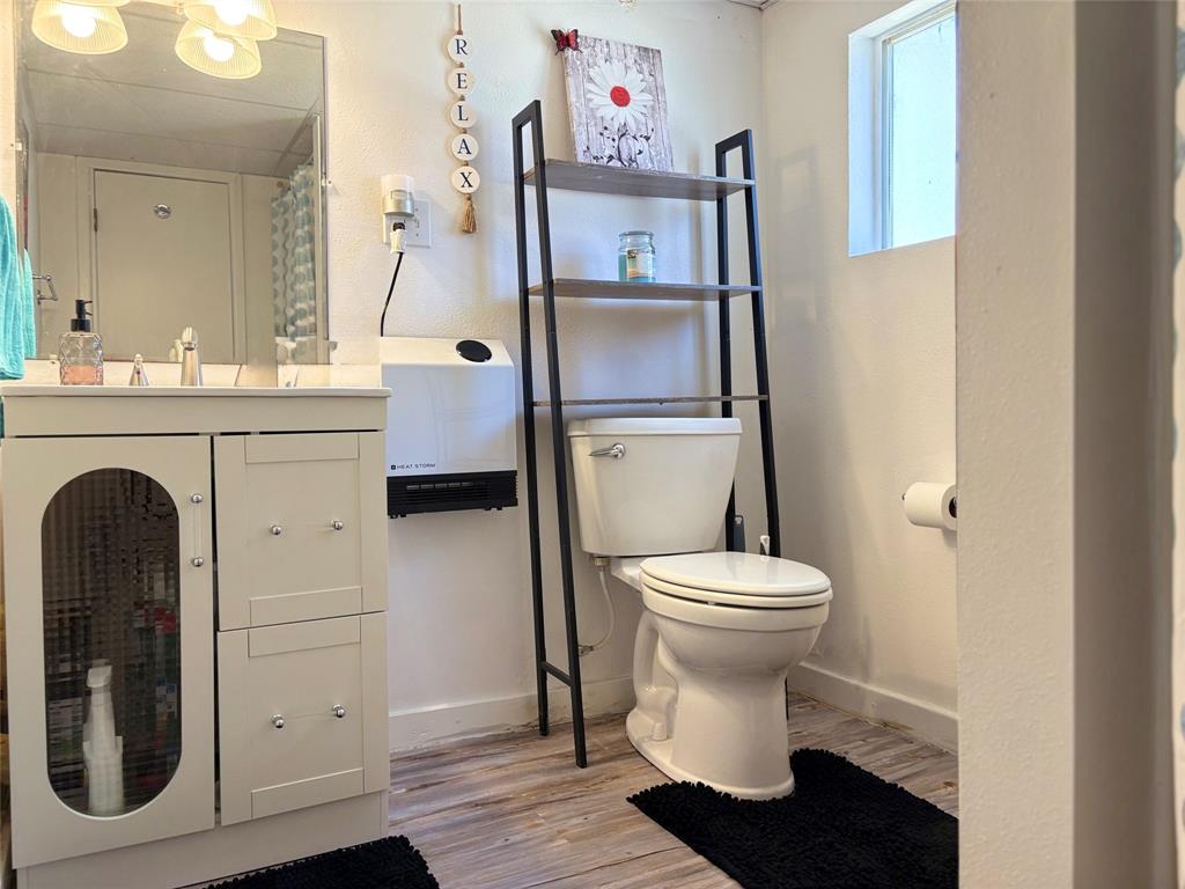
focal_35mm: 26
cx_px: 592
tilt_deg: -1.0
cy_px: 444
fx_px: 890
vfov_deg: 53.1
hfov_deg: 67.3
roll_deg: +0.5
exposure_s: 1/60
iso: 80
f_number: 1.6
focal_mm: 5.96
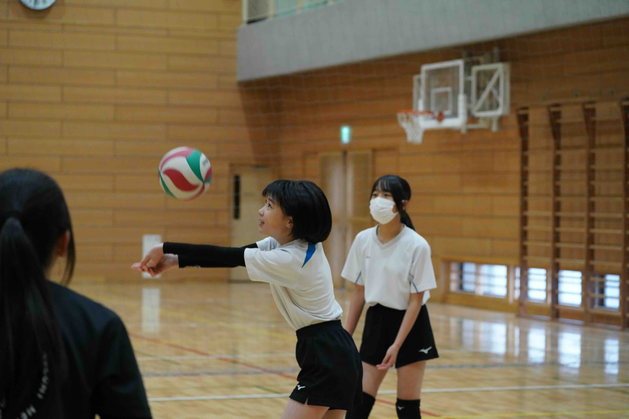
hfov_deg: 20.4
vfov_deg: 13.7
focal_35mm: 100
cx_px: 314
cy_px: 210
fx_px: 1747
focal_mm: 100
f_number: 5
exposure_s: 1/500
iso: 8000
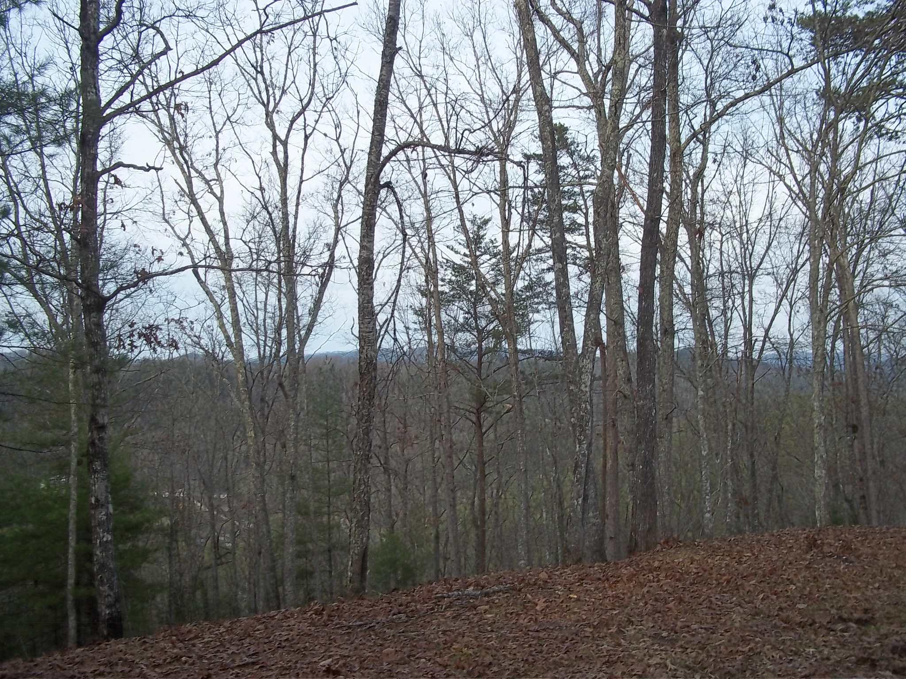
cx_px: 453
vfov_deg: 39.7
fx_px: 942
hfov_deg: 51.4
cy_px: 340
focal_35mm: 36
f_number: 3.1
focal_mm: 6.5
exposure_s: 1/250
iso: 80
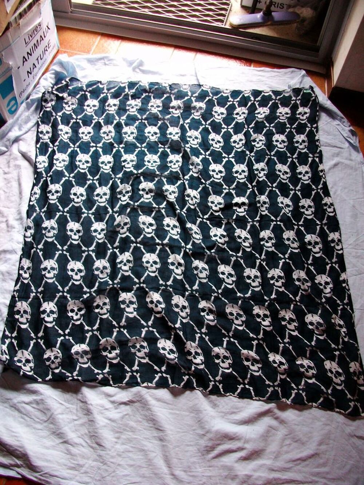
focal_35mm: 32
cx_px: 182
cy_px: 242
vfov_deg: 56.8
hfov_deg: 44.2
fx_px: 449
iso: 160
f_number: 2.9
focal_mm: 5.7
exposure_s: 1/16.4
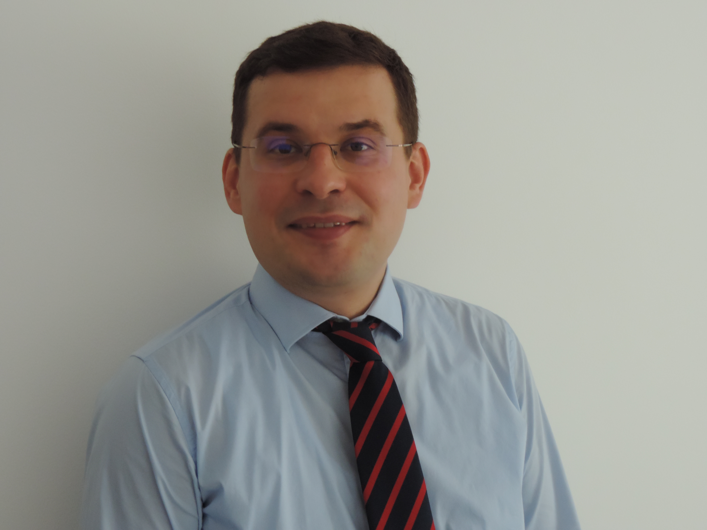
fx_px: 1225
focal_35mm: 60
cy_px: 265
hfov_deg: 32.2
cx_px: 354
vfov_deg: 24.4
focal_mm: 10.7
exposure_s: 1/15
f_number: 3.7
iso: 450
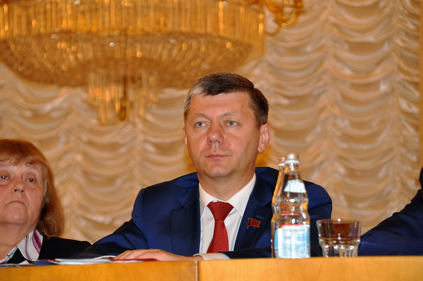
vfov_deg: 5.9
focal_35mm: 232
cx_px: 212
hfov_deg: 8.9
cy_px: 140
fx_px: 2729
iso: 800
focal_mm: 155
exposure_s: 1/60
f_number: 5.6
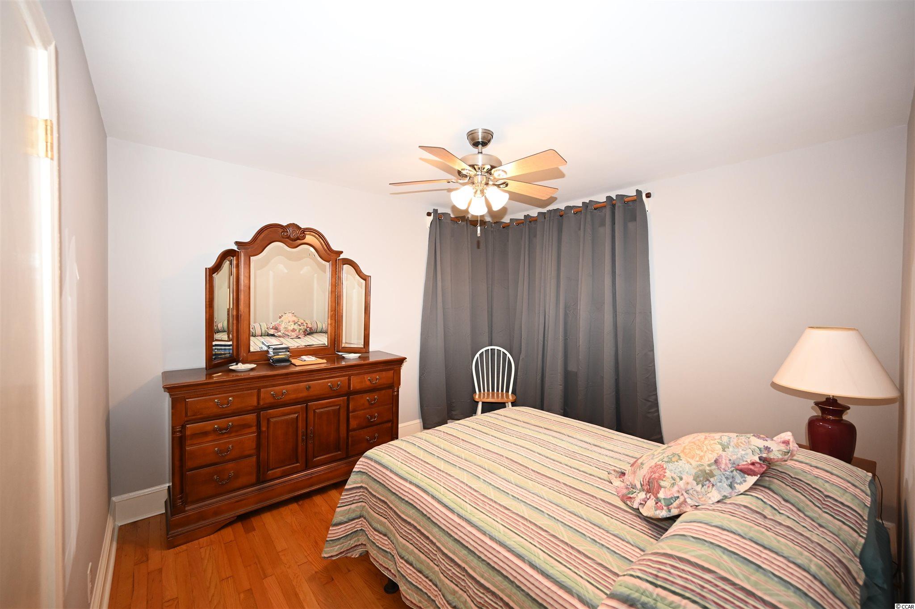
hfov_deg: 104.3
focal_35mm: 14
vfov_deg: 81.1
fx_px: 356
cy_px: 304
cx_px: 458
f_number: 4
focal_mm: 14
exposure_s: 1/60
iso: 1000
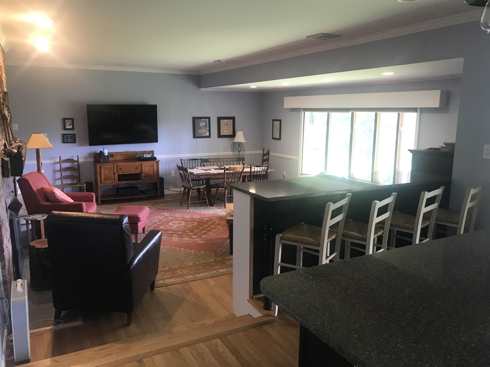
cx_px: 245
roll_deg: -0.6
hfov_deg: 63.4
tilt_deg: -9.8
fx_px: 396
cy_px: 184
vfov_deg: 49.7
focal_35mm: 28
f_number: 1.8
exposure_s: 1/20
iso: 40
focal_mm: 3.99
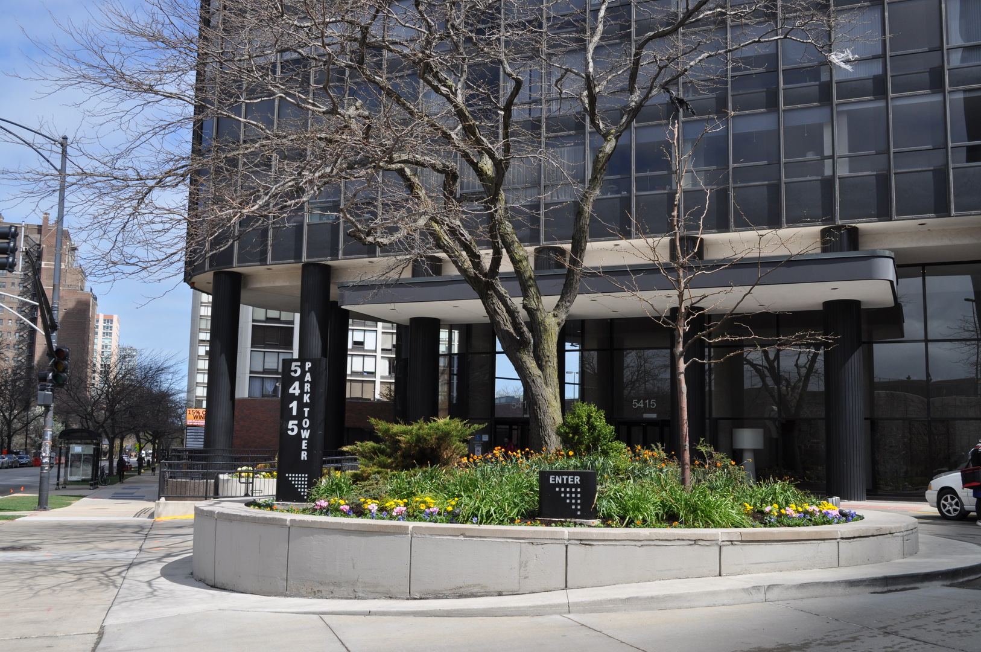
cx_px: 490
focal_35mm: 36
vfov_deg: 36.8
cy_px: 326
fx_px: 980
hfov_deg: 53.2
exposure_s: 1/320
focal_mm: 24
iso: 200
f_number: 9
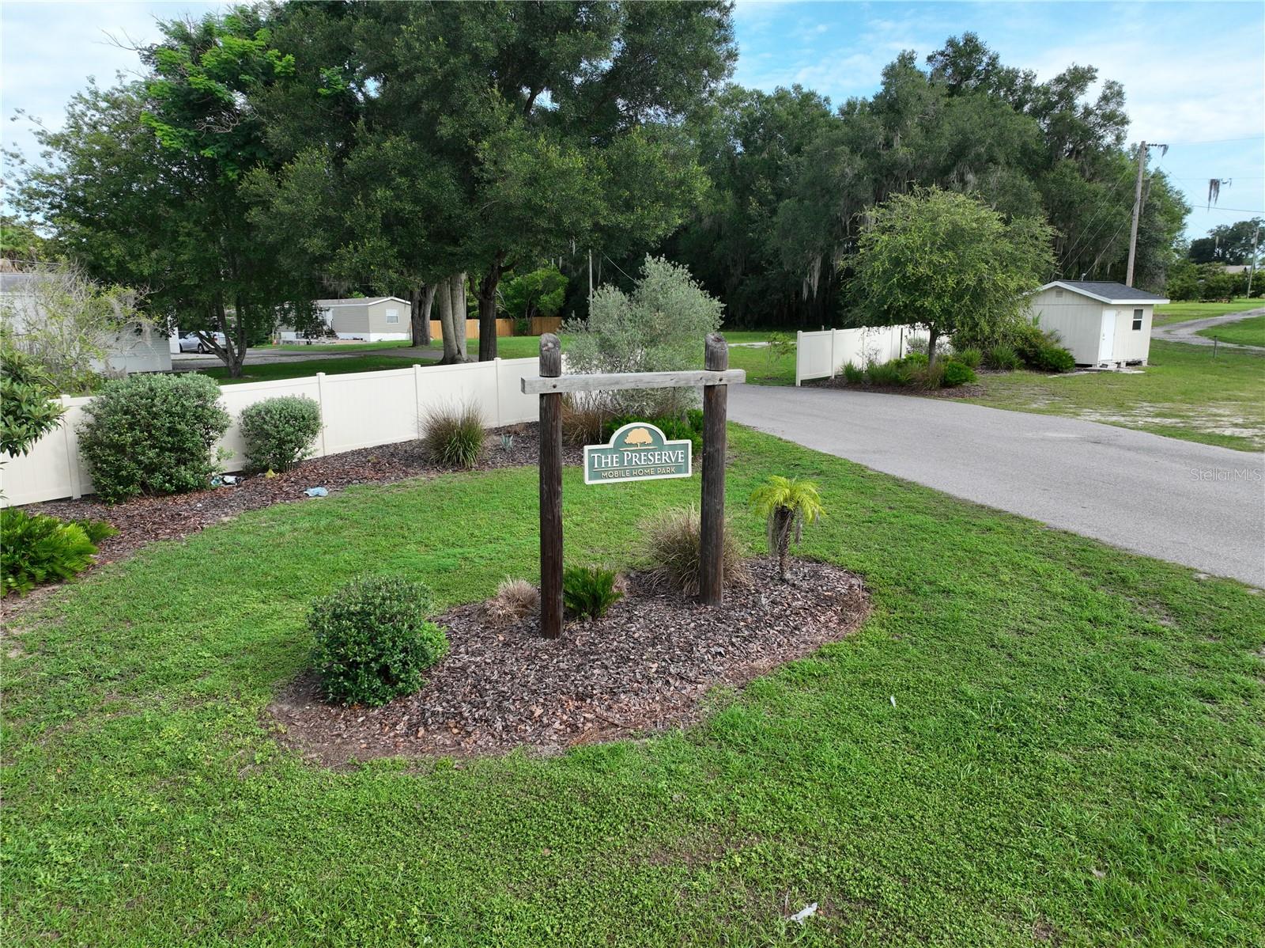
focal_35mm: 24
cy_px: 474
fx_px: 877
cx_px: 632
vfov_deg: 56.8
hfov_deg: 71.6
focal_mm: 12.29
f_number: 2.8
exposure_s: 1/800
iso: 150
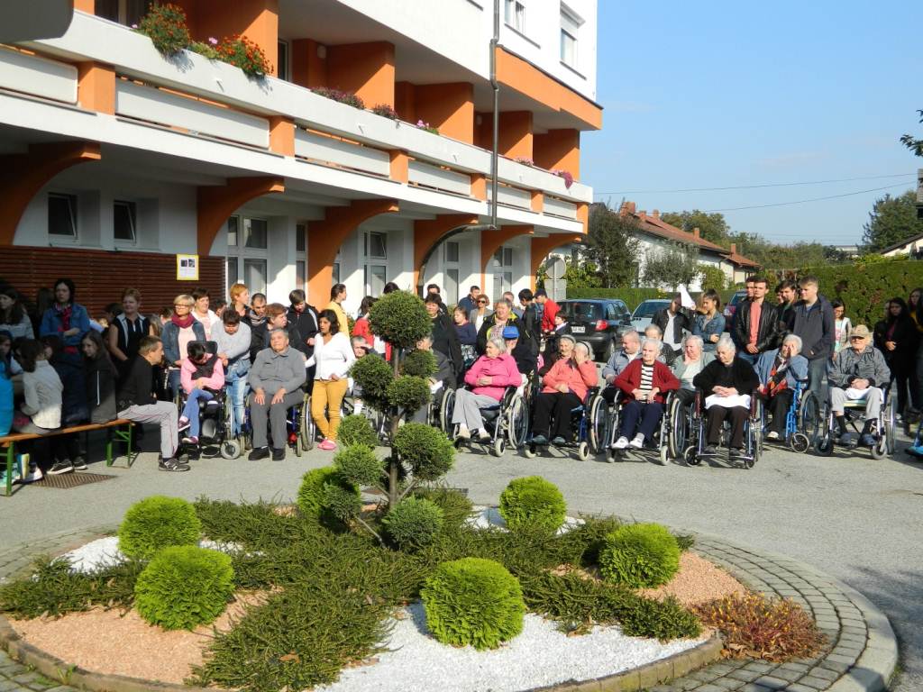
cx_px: 462
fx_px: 1093
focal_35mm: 41
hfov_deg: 45.8
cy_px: 346
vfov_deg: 35.1
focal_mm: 7.3
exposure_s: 1/640
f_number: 3.5
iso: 80
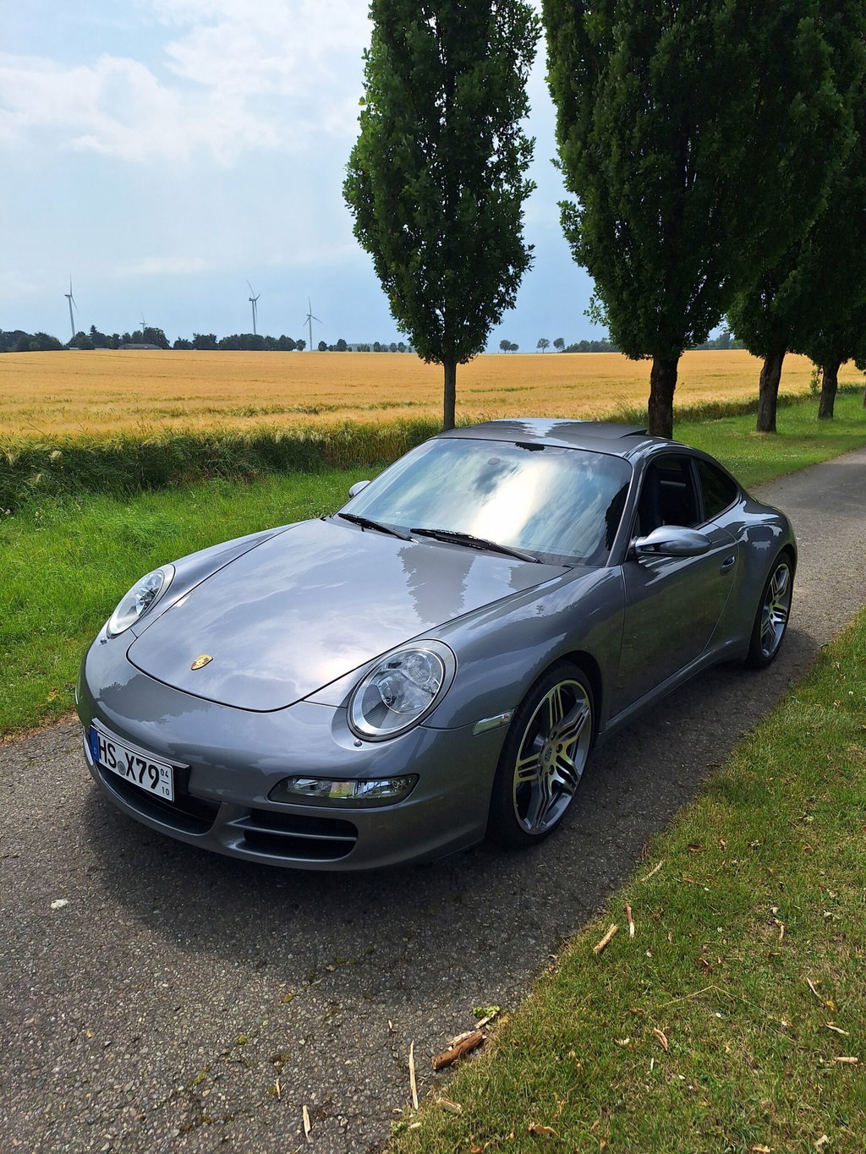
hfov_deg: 58.9
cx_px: 433
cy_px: 577
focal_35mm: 23
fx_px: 767
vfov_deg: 73.9
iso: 40
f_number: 1.8
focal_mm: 5.54
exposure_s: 1/4878
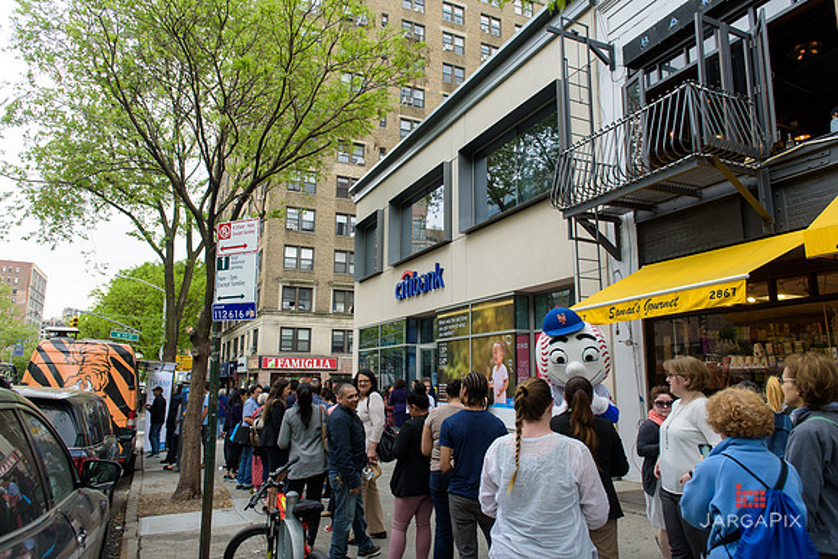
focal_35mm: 24
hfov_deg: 73.7
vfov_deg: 53.2
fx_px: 559
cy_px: 280
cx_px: 419
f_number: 4
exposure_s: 1/250
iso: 200
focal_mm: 24
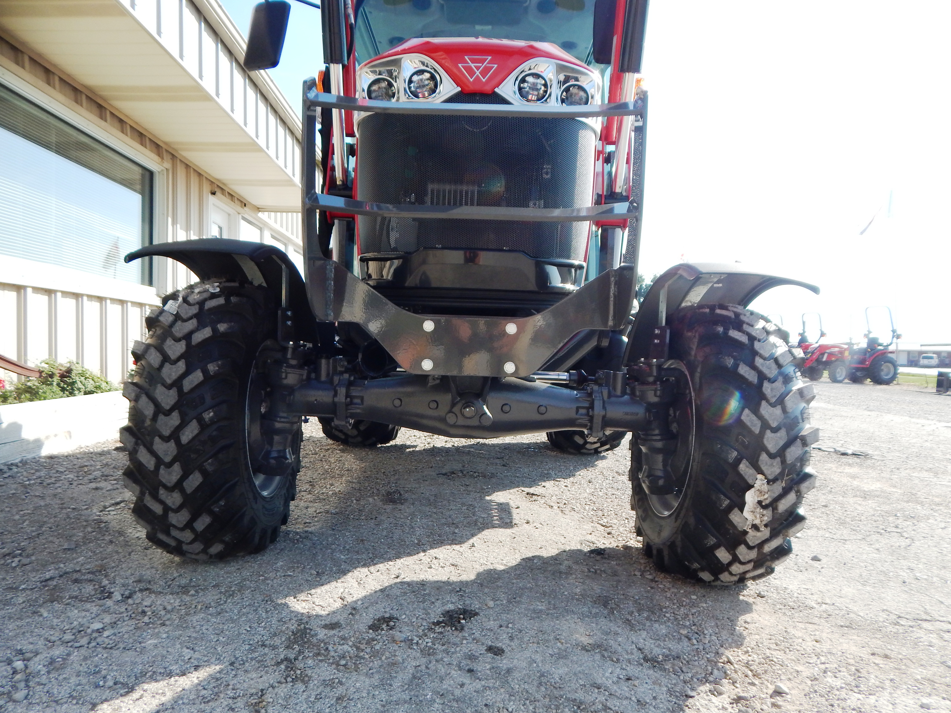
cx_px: 476
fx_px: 604
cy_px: 356
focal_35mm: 22
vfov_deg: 61.1
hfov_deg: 76.4
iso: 125
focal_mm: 4
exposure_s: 1/640
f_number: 3
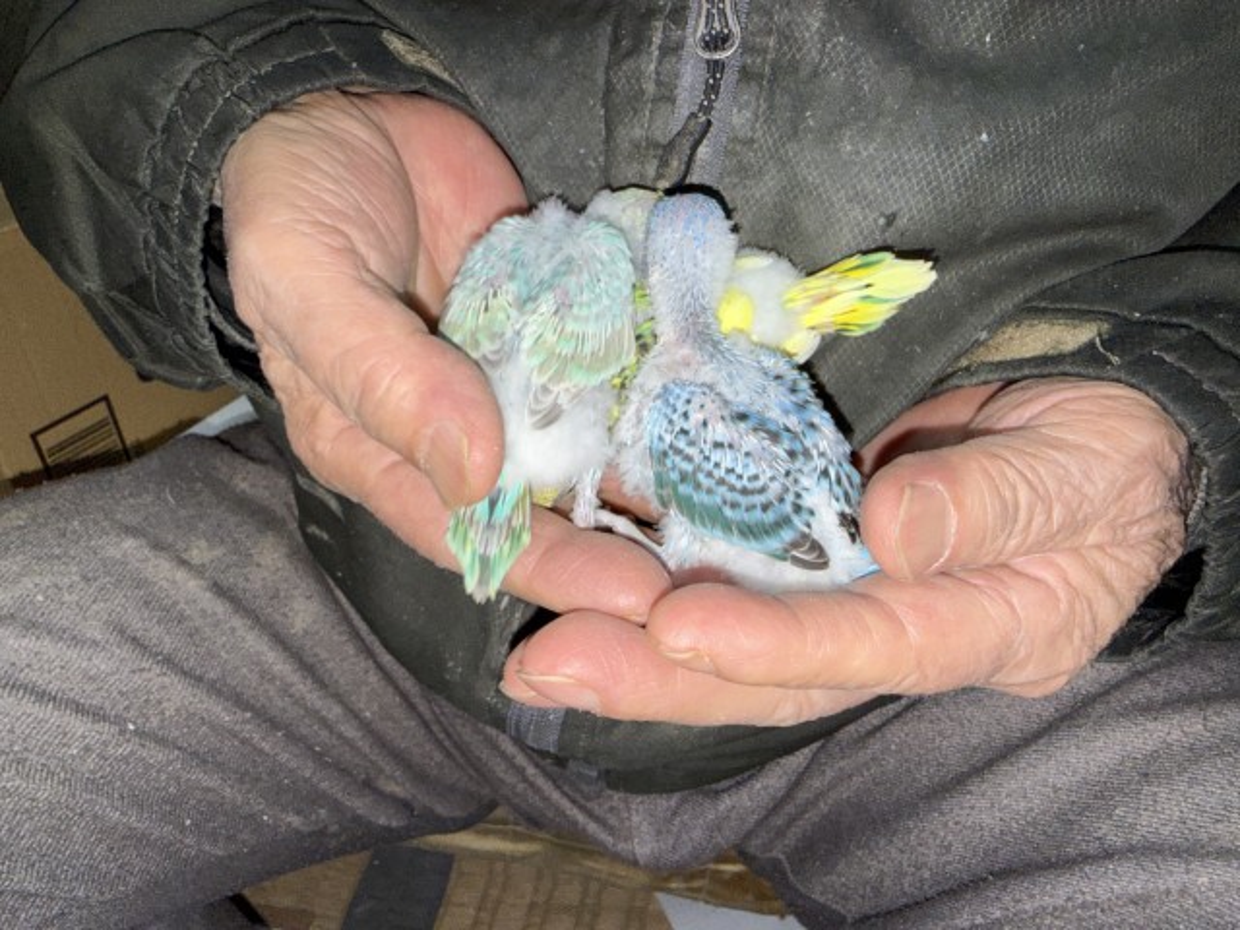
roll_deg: +1.1
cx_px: 620
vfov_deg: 56.8
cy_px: 465
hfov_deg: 71.6
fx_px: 860
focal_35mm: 24
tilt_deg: -31.8
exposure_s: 1/122
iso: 50
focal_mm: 2.22
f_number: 2.2
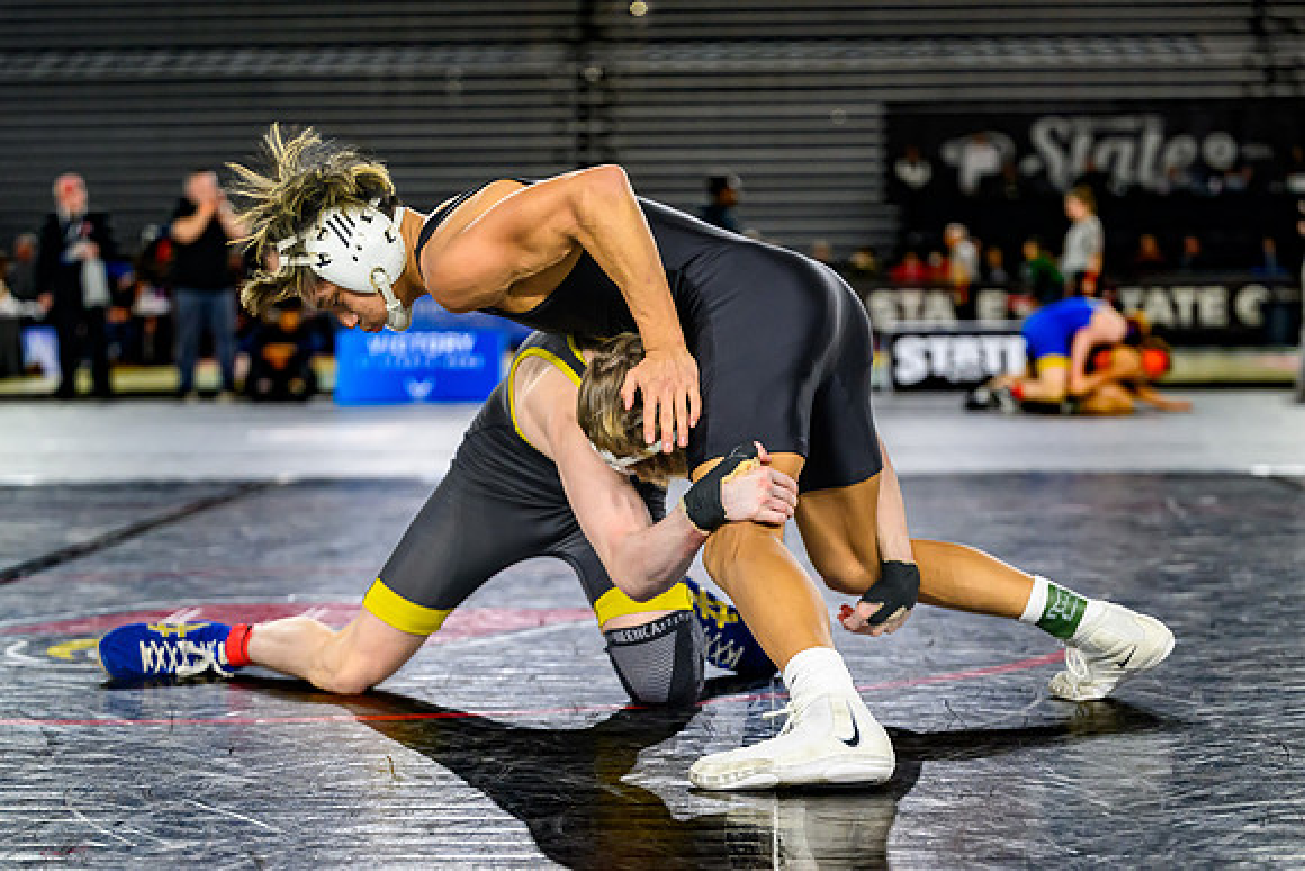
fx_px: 3517
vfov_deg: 14.1
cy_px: 546
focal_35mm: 97
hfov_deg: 21.0
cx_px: 567
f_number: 2.8
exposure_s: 1/800
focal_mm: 77
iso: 2500
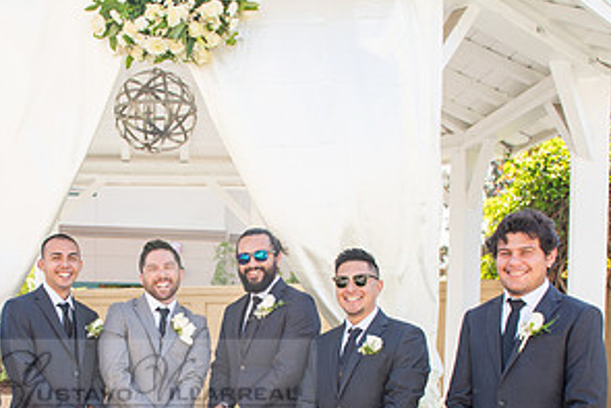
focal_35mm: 52
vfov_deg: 25.2
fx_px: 883
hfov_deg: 37.3
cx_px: 156
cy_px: 372
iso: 100
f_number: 5
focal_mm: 24
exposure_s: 1/125
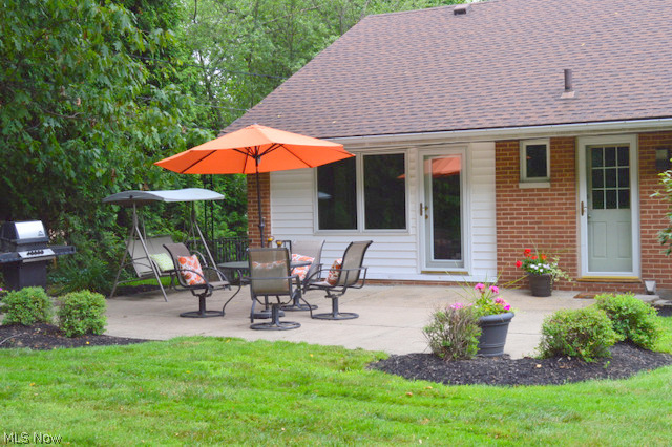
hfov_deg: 41.1
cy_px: 224
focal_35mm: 48
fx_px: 895
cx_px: 336
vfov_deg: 28.0
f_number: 9
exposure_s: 1/100
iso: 400
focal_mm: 32
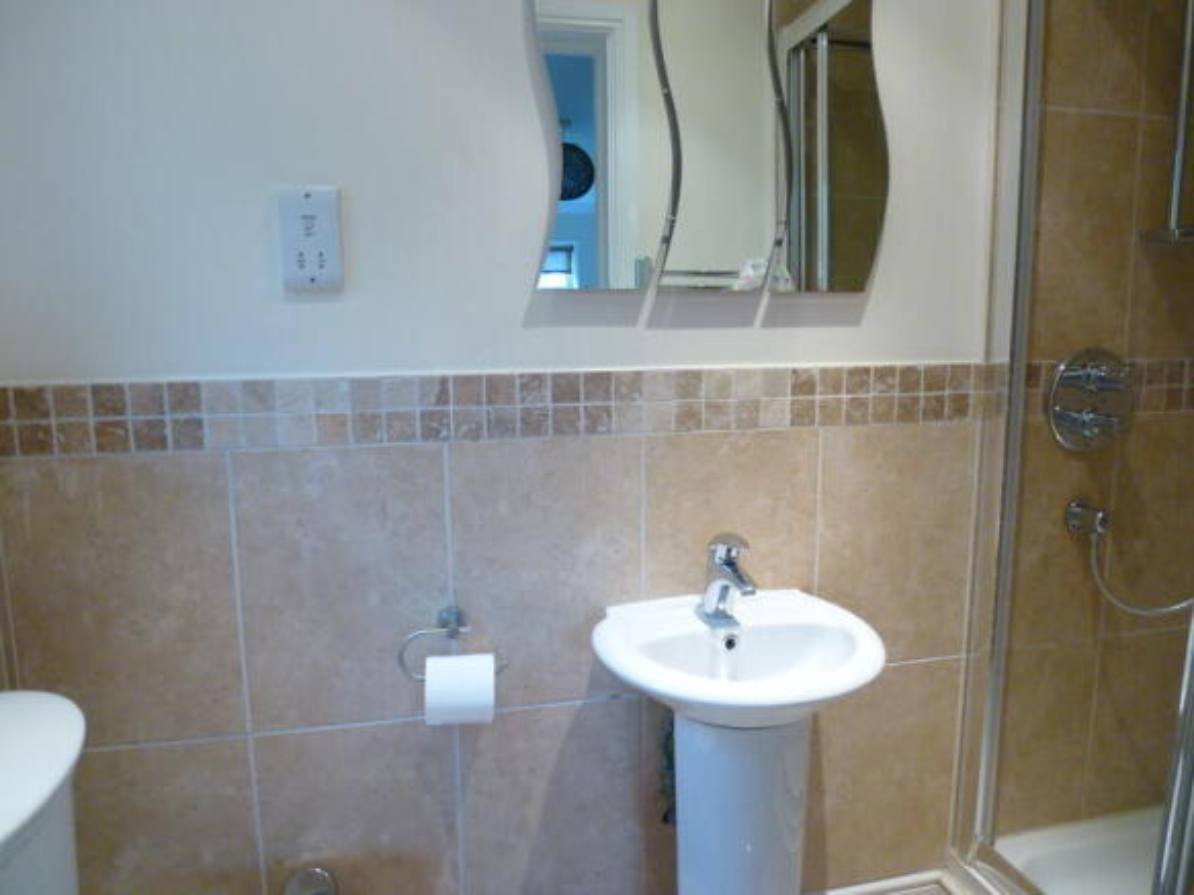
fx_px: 828
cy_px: 448
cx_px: 597
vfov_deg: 56.8
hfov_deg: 71.6
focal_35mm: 24
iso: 100
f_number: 2.2
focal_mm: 4.3
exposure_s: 1/10
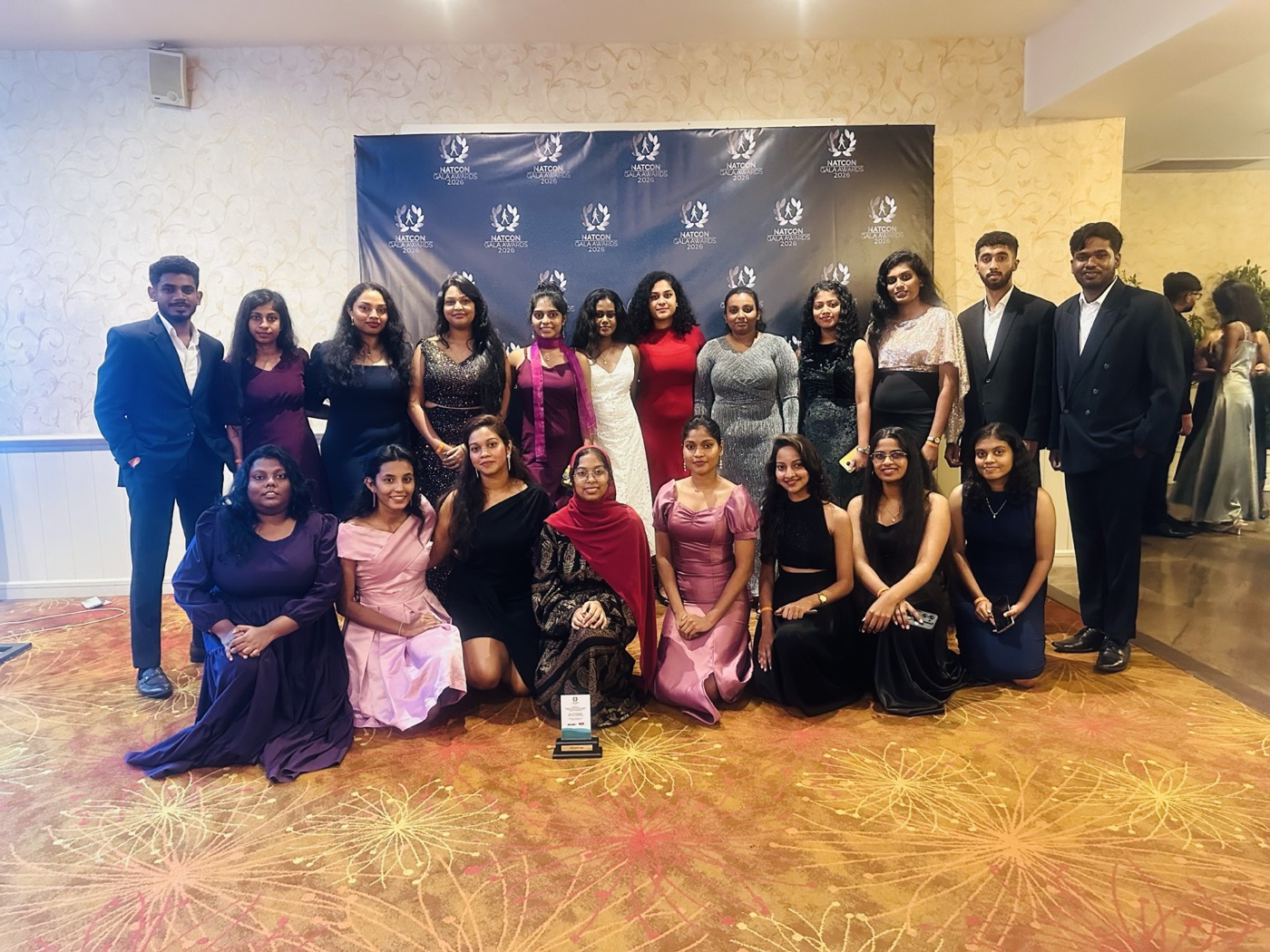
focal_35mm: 24
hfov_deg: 71.6
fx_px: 881
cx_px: 635
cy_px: 476
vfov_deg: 56.8
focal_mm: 6.86
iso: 800
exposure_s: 1/33
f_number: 1.78
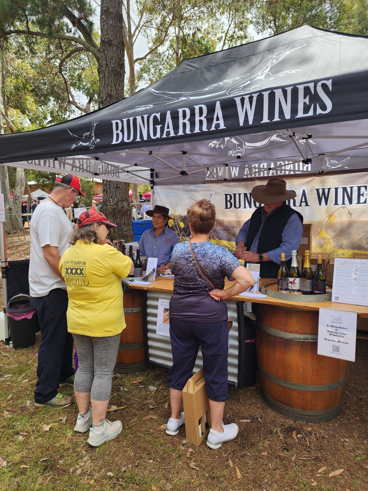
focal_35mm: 23
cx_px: 184
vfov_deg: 73.9
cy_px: 246
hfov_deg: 58.9
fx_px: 326
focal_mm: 6.4
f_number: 1.8
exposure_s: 1/334
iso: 12
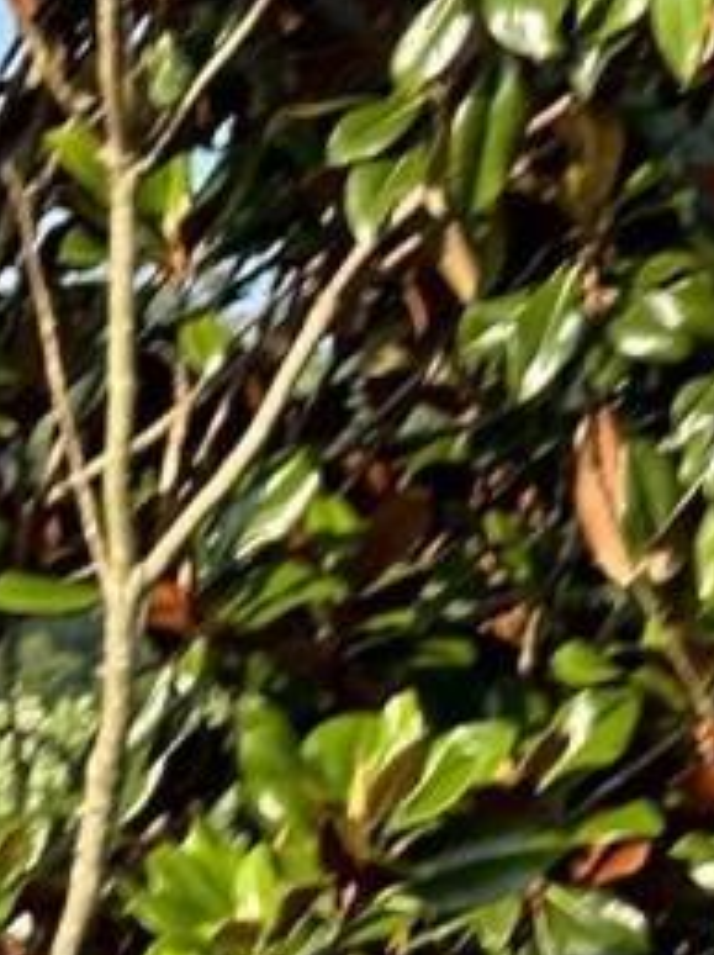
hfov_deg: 2.5
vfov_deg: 3.3
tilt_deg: +11.5
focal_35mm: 597
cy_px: 296
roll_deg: -1.4
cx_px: -104
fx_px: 16446
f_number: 2.8
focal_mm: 9
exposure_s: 1/136
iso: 32
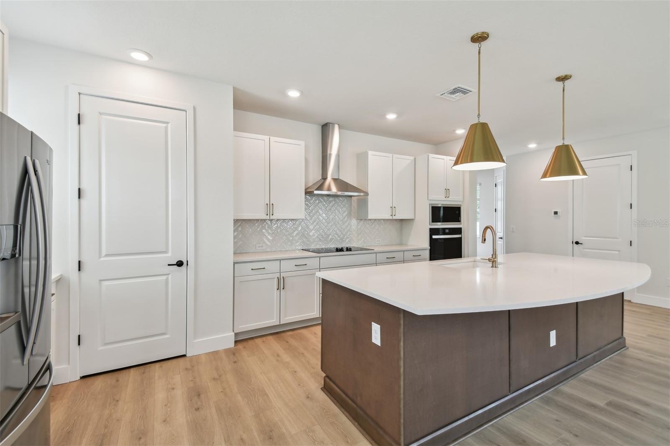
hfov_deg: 100.4
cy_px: 223
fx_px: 279
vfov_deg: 77.3
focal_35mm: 15
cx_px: 335
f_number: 7.1
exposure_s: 1/20
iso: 100
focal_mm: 10
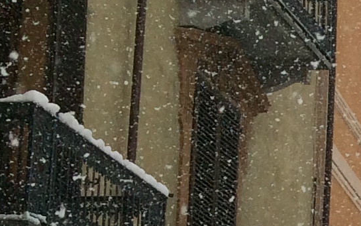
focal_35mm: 184
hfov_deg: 9.6
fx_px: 1811
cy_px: 469
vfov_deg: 6.9
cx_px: 978
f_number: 2.2
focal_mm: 4.15
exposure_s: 1/707
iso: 32
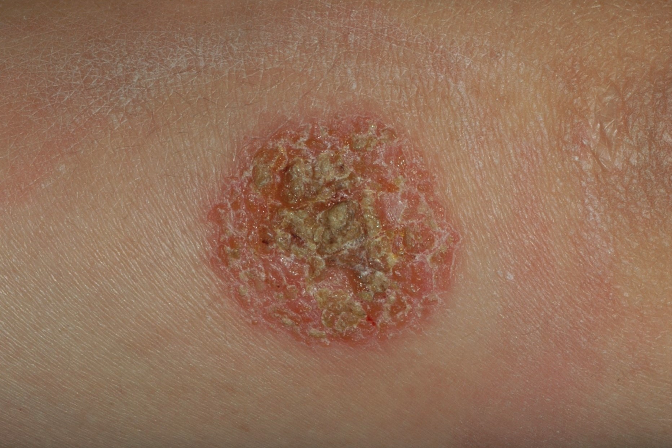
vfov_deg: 15.2
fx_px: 1680
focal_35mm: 90
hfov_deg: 22.6
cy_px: 224
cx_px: 336
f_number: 36
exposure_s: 1/60
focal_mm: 60
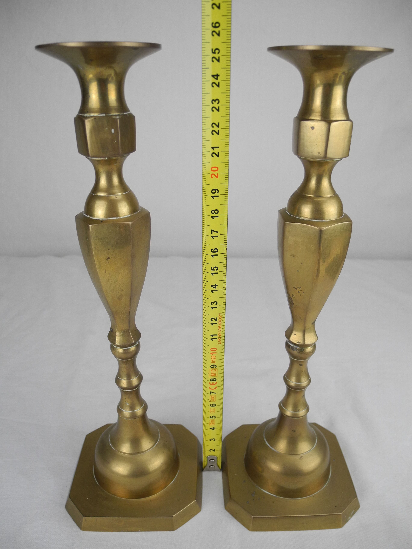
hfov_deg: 49.7
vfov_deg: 63.4
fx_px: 444
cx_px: 206
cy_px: 274
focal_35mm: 28
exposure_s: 1/167
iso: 100
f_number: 2.8
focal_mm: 6
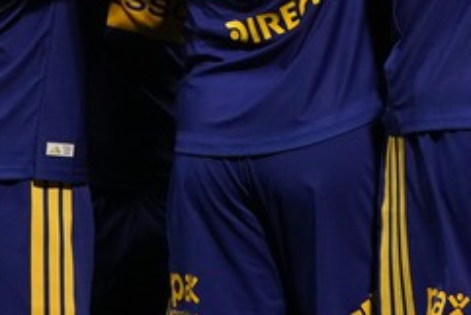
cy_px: -151
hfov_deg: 4.4
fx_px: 6179
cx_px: 455
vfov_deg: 2.9
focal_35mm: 472
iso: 6400
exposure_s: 1/2000
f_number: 5.6
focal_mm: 158
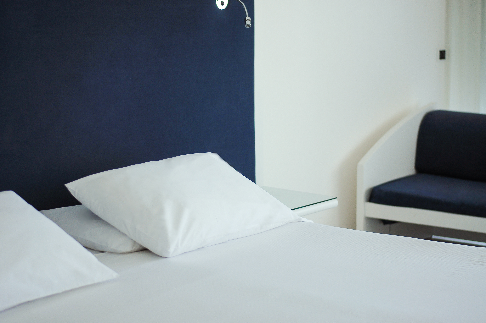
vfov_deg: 18.1
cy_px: 162
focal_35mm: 75
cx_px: 243
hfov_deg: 27.0
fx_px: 1011
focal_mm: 50
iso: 200
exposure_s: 1/160
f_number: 1.8
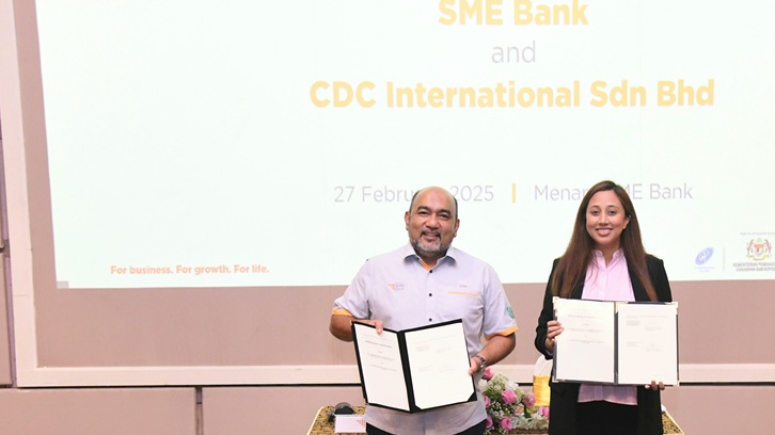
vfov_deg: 17.6
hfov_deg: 30.8
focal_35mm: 68
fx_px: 1397
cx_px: 521
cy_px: 321
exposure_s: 1/80
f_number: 5
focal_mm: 46
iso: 6400
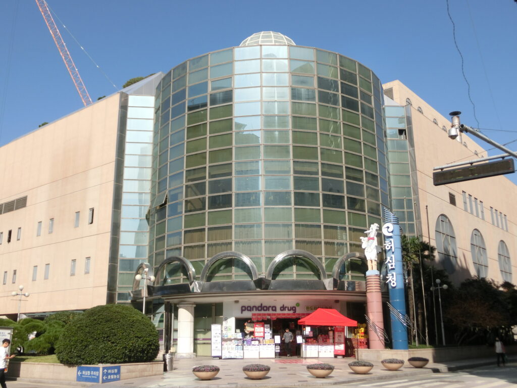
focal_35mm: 38
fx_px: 568
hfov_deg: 49.0
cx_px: 258
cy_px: 194
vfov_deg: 37.7
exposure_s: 1/800
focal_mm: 6.67
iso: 80
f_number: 3.9
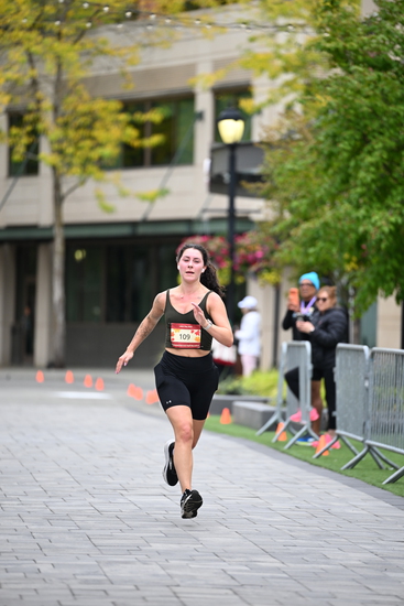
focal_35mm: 200
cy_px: 303
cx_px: 202
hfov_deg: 6.9
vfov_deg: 10.3
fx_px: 3364
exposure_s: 1/2000
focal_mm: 200
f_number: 2.8
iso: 640
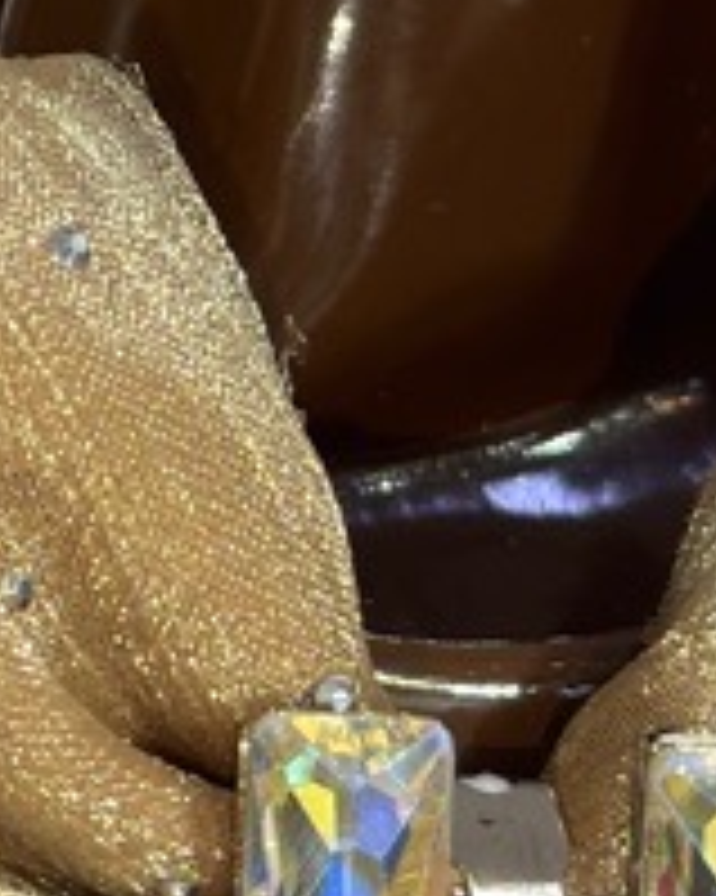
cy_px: 180
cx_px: -486
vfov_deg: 8.8
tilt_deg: -57.4
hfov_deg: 6.9
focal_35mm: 220
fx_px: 5832
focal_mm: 6.76
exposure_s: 1/100
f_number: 1.78
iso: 80
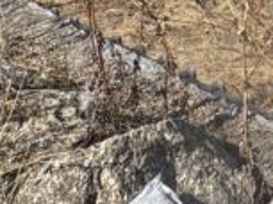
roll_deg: +2.3
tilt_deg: -6.4
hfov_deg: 18.9
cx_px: 387
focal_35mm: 94
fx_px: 740
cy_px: -283
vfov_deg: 12.4
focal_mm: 2.22
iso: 50
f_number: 2.2
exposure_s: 1/1299
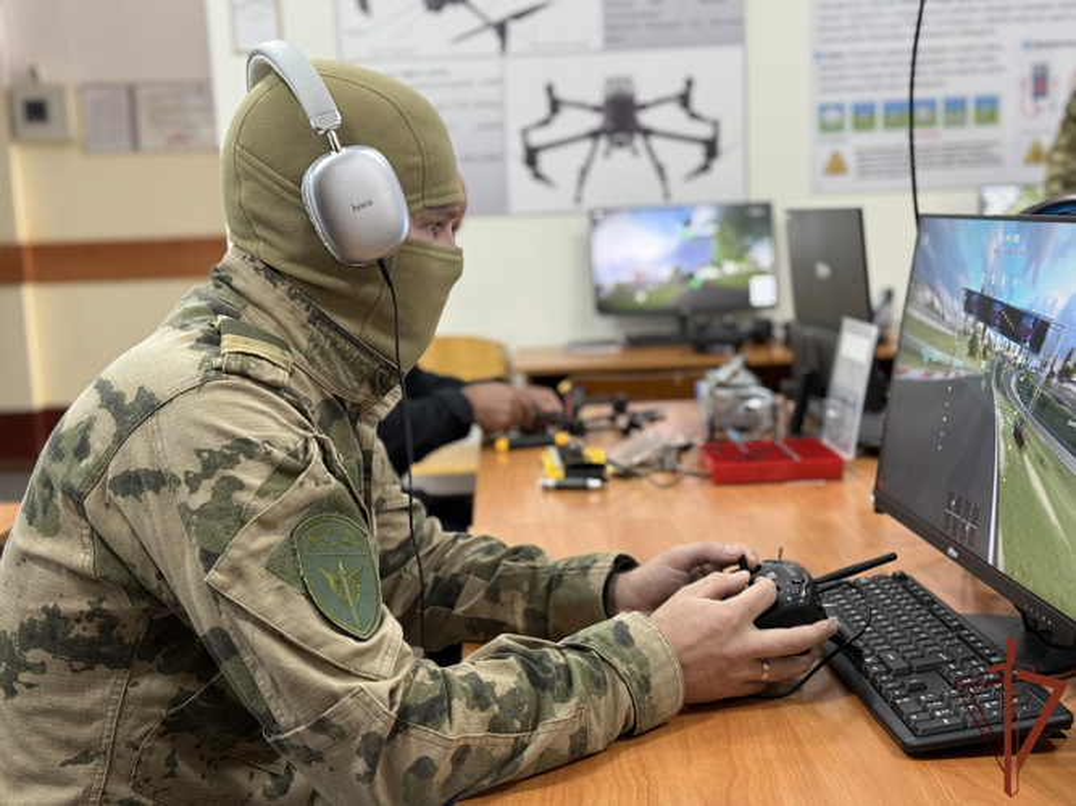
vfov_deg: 30.3
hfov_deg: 39.7
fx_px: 1492
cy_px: 403
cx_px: 538
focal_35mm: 48
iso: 200
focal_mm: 6.76
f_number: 1.78
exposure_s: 1/50
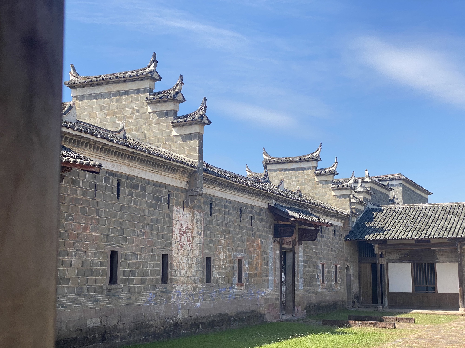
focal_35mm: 52
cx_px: 232
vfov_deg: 28.0
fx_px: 699
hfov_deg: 36.8
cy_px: 174
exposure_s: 1/922
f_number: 2
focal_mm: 6
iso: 20
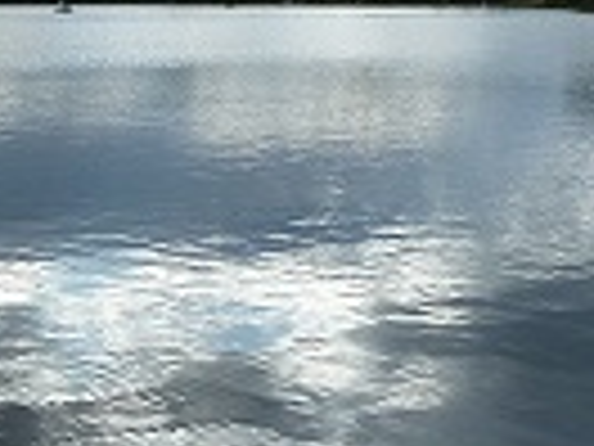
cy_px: 243
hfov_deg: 21.2
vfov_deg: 17.4
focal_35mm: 85
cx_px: -148
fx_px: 1459
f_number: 4.5
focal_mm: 4.1
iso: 80
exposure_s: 1/400
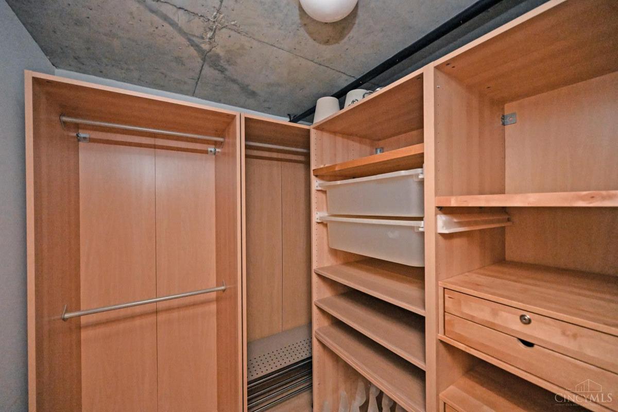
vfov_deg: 81.2
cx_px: 309
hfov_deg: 104.3
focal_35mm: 14
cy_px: 206
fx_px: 240
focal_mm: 14
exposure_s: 1/60
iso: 6400
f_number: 4
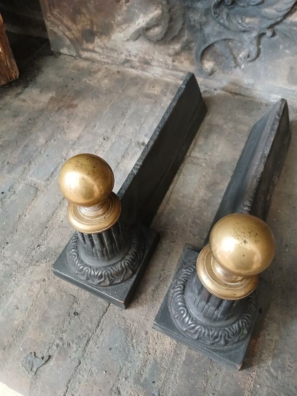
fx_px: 297
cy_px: 198
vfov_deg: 67.3
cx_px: 148
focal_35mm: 26
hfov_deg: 53.1
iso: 640
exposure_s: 1/20
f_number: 1.8
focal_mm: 3.98
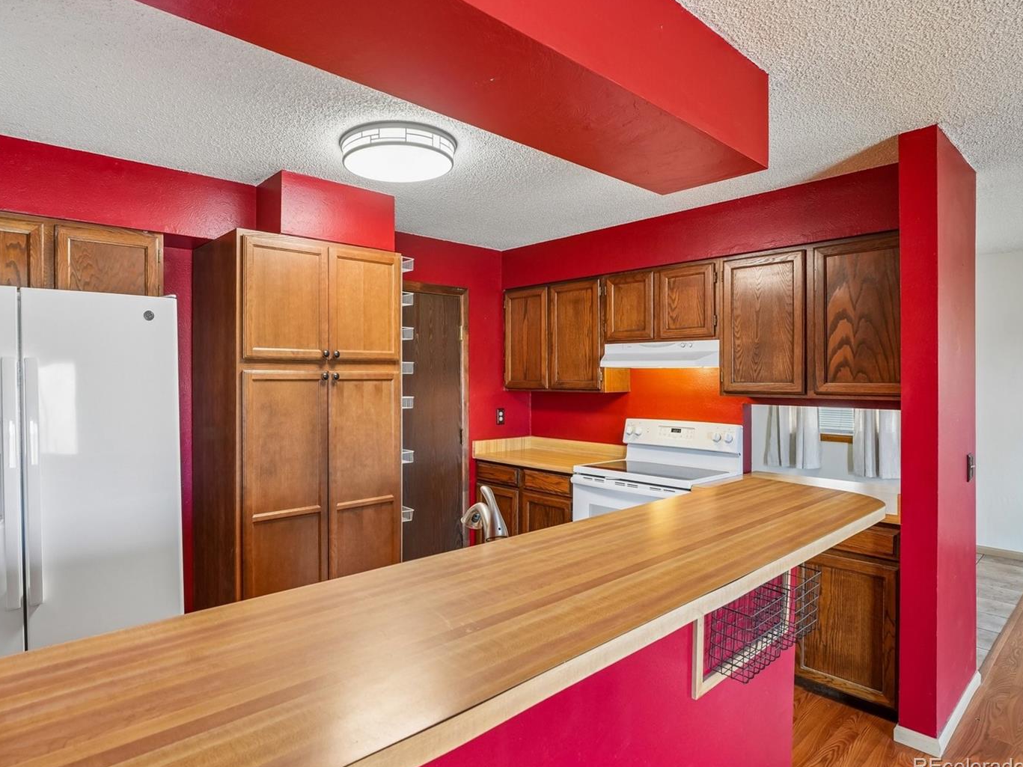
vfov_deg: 69.9
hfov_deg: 85.4
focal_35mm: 19
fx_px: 549
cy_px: 383
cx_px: 436
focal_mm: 11
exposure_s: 1/10
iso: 500
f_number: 8
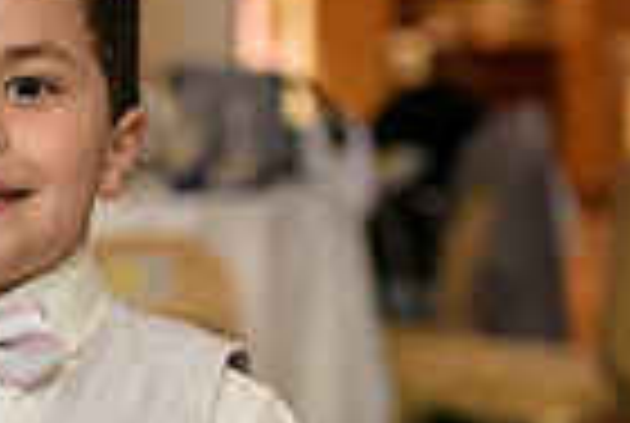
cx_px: -562
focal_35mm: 289
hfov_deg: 6.9
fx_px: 5068
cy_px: 479
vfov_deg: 4.8
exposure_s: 1/125
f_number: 4
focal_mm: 70
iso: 1600
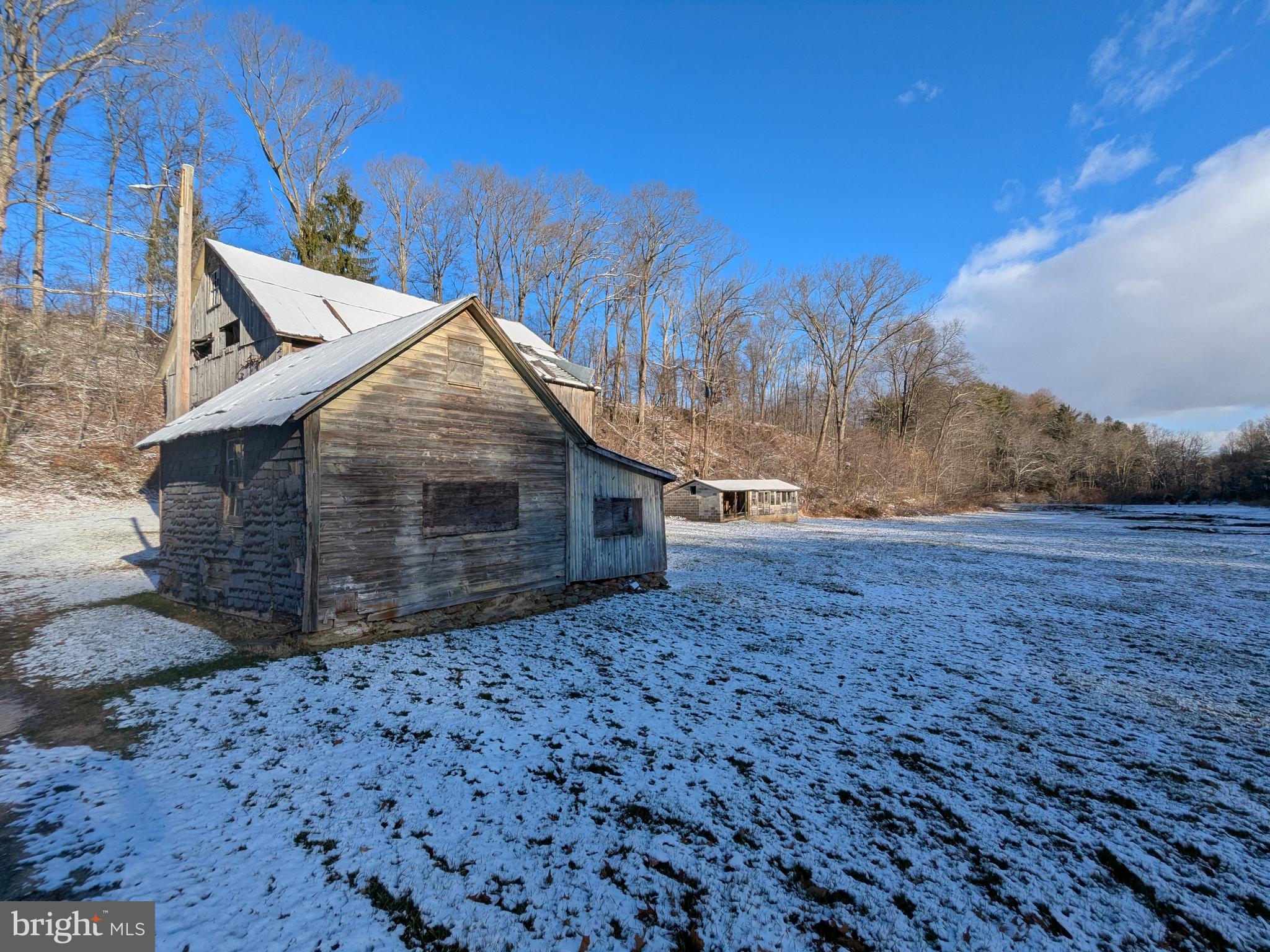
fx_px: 587
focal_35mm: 16
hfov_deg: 94.5
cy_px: 476
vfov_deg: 78.1
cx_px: 635
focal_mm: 2.35
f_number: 2.2
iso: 46
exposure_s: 1/2212
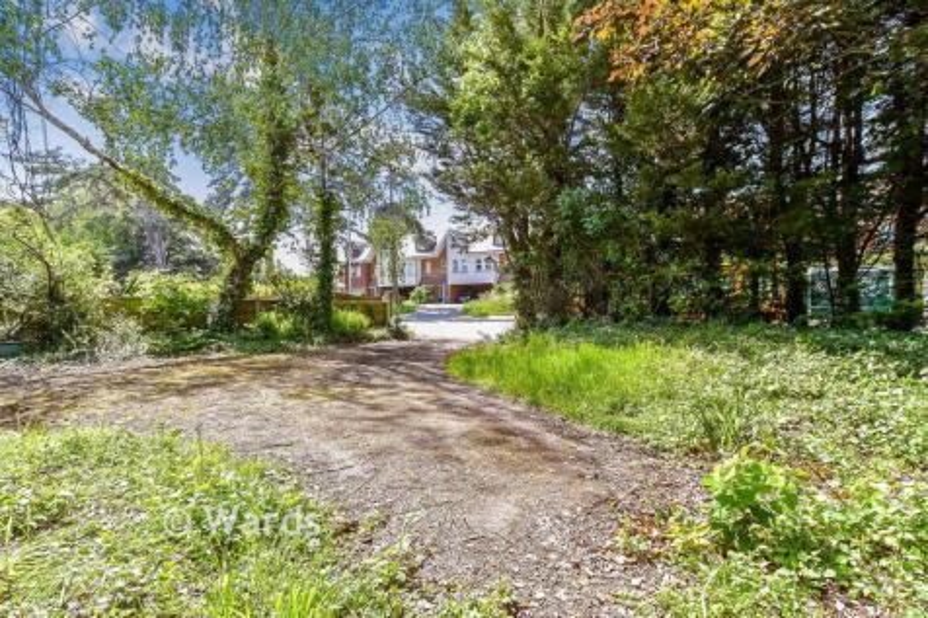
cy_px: 309
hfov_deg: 71.5
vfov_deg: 51.3
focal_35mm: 25
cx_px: 464
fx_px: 644
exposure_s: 1/80
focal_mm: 17
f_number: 8
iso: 160
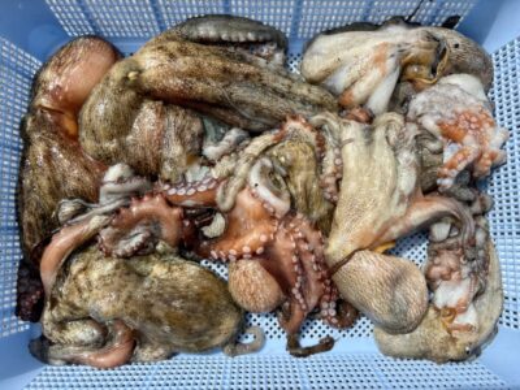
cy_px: 195
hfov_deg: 67.3
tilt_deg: -83.1
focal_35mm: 26
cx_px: 260
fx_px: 391
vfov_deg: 53.1
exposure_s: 1/3125
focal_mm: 5.96
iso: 50
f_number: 1.6
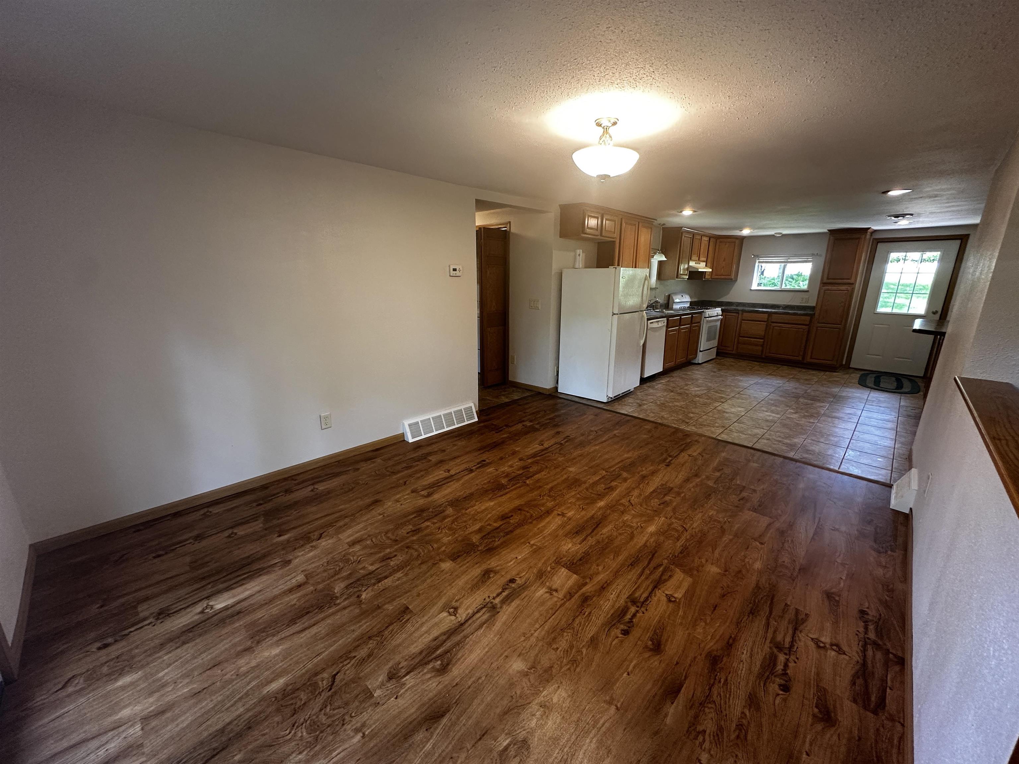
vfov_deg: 85.7
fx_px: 412
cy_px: 382
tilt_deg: -14.1
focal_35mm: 14
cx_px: 510
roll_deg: -0.8
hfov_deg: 102.1
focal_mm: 2.22
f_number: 2.2
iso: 200
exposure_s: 1/60
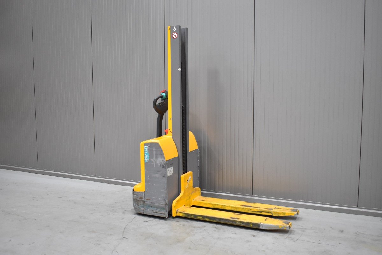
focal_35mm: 36
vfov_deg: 36.9
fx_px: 382
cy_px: 128
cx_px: 191
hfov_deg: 53.1
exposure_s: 1/60
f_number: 4.5
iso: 1250
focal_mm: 24
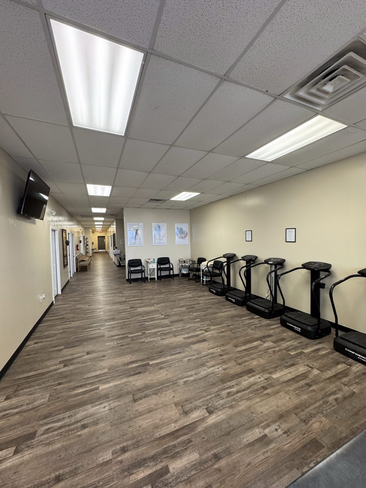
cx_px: 183
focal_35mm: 14
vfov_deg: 102.1
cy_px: 244
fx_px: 197
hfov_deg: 85.7
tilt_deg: -1.5
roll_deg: +1.0
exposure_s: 1/120
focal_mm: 2.22
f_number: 2.2
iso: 320
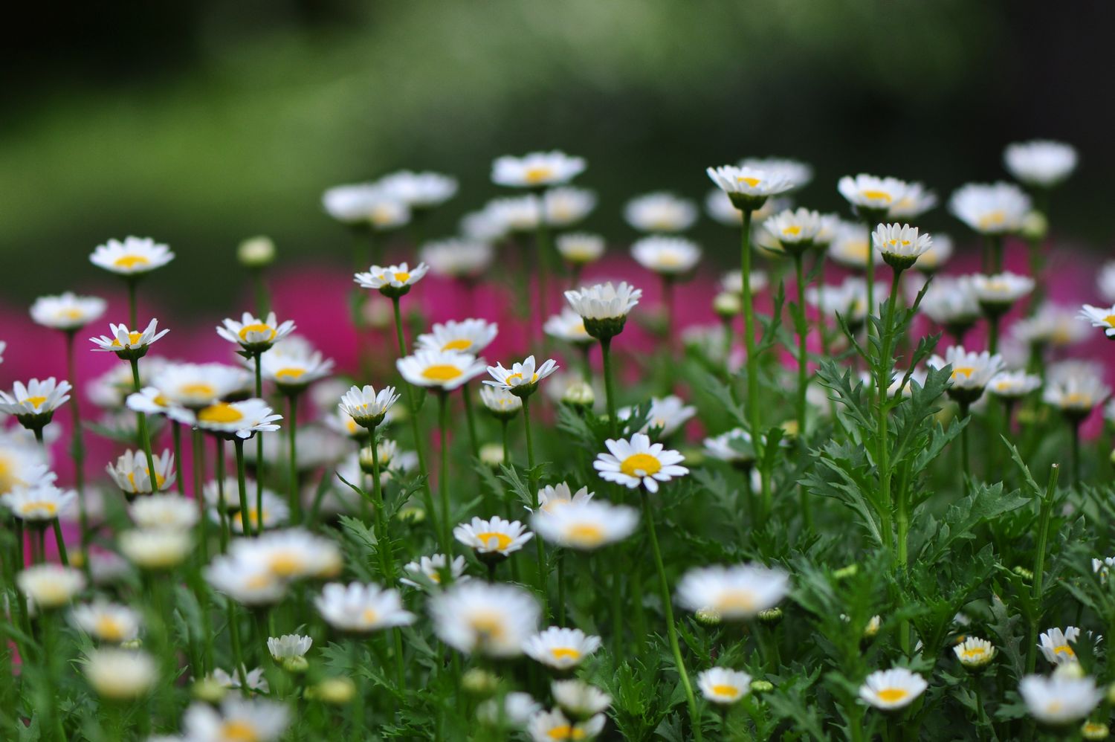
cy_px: 371
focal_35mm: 158
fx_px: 4875
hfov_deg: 13.0
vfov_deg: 8.7
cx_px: 558
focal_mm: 105
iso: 200
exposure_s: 1/2000
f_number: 3
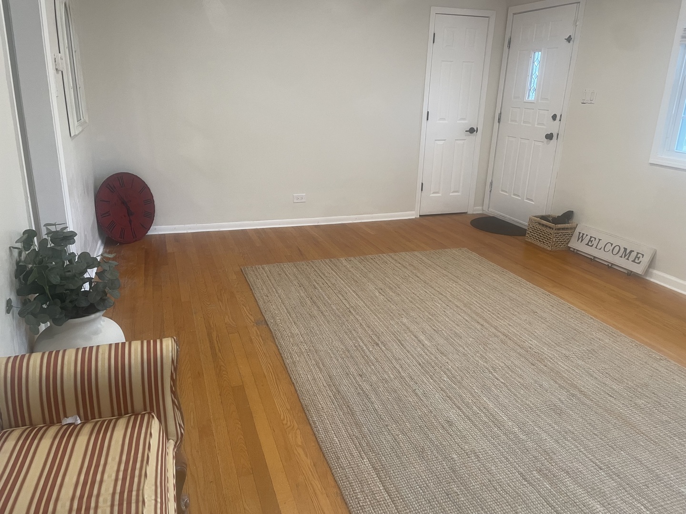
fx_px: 515
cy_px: 257
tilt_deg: -17.5
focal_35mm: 26
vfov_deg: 53.1
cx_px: 343
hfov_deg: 67.3
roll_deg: -1.7
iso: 80
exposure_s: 1/60
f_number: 1.6
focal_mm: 4.2
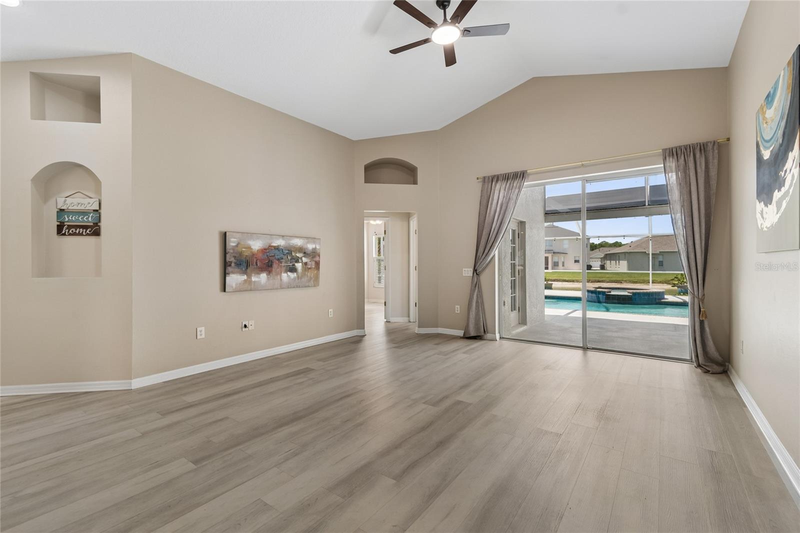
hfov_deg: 100.4
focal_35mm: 15
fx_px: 333
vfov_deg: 77.3
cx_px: 400
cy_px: 266
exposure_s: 1/30
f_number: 7.1
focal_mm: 10
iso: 100
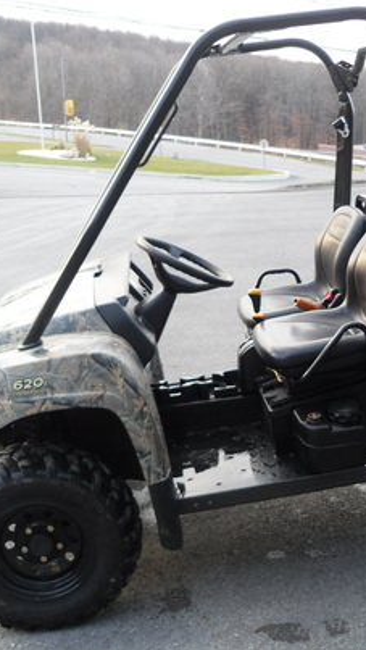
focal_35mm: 50
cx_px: 326
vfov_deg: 41.3
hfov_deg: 23.4
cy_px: 326
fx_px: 862
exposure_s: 1/60
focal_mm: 6
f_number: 2.8
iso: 100
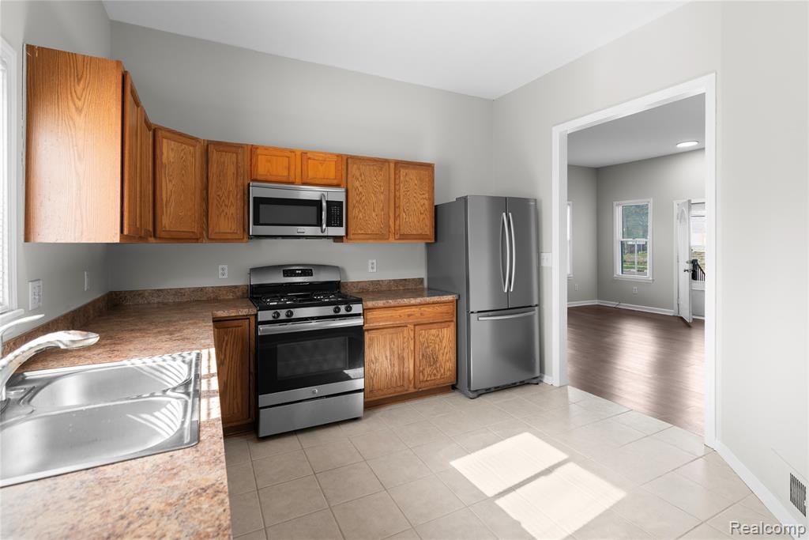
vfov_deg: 70.5
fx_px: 382
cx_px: 404
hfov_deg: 93.3
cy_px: 270
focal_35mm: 17
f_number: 7.1
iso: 100
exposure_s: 1/10
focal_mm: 17
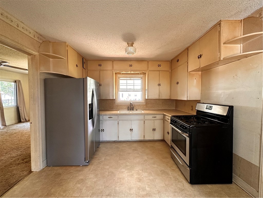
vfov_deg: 85.7
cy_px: 99
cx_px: 132
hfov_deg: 102.1
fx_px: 106
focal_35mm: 14
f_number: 2.2
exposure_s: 1/62
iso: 320
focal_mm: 2.22
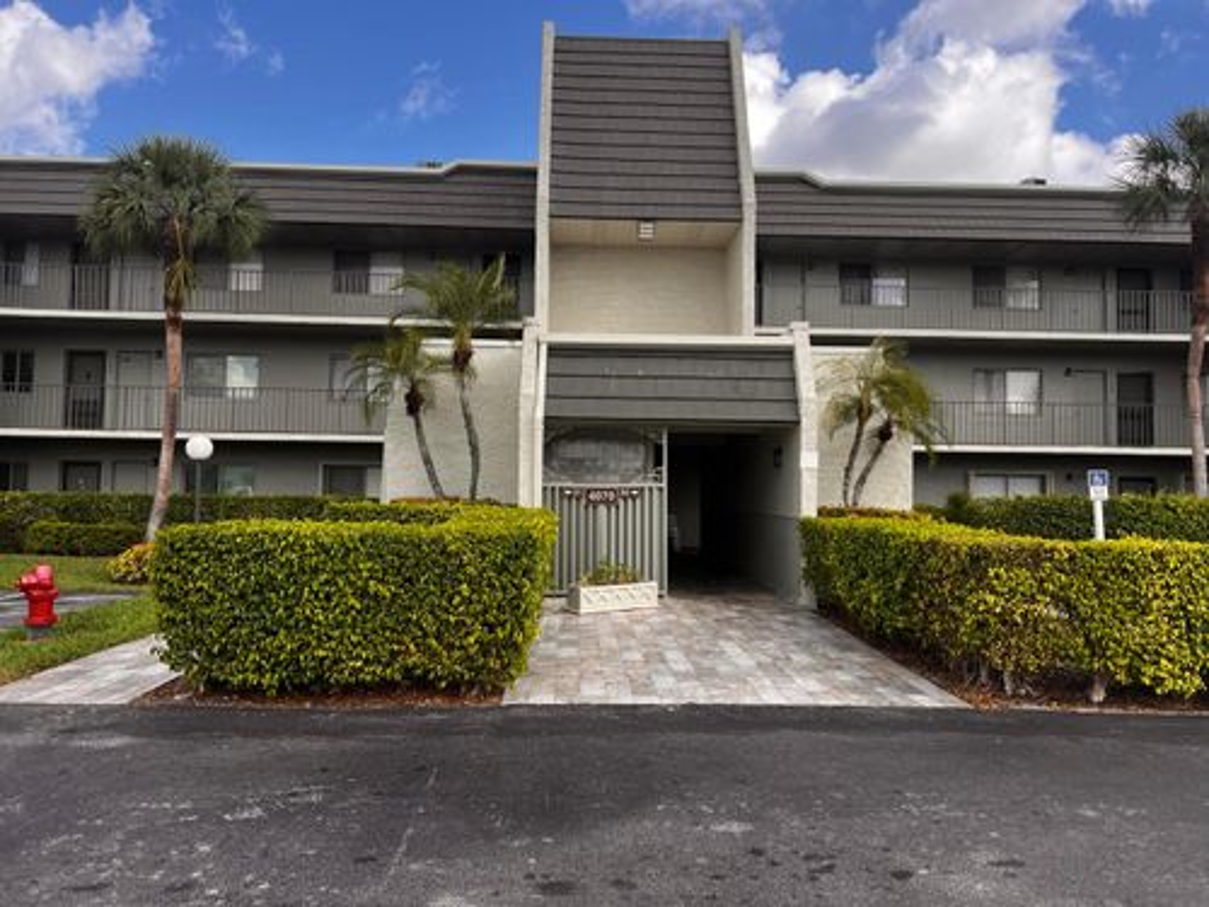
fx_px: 908
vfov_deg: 53.1
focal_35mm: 26
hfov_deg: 67.3
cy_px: 454
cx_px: 604
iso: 50
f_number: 1.5
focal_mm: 5.7
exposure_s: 1/1488
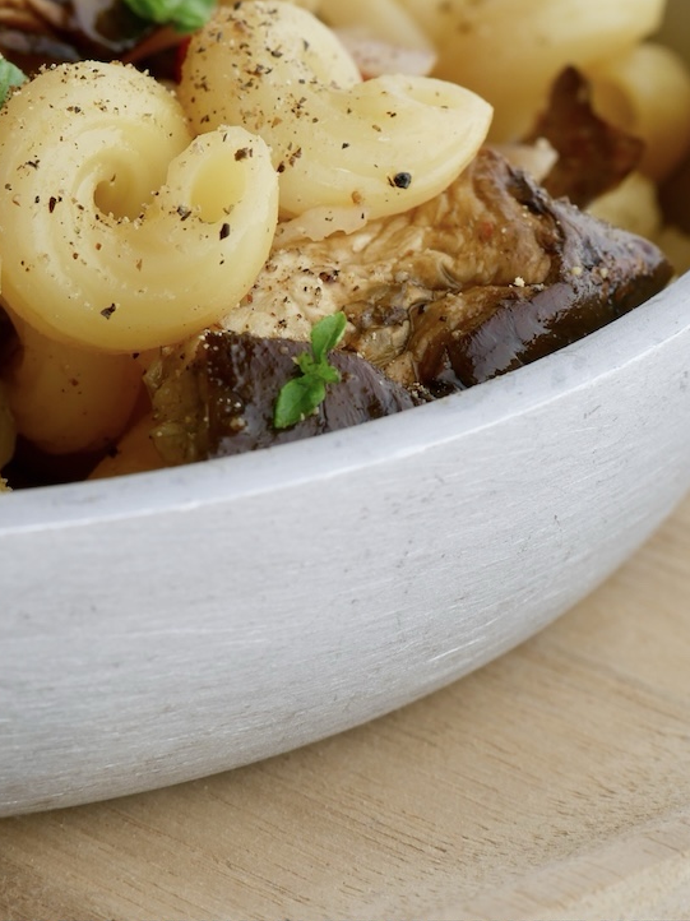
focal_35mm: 143
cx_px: 254
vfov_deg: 13.7
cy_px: 191
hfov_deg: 10.4
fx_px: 3803
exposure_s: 1/30
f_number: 5.6
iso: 200
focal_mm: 43
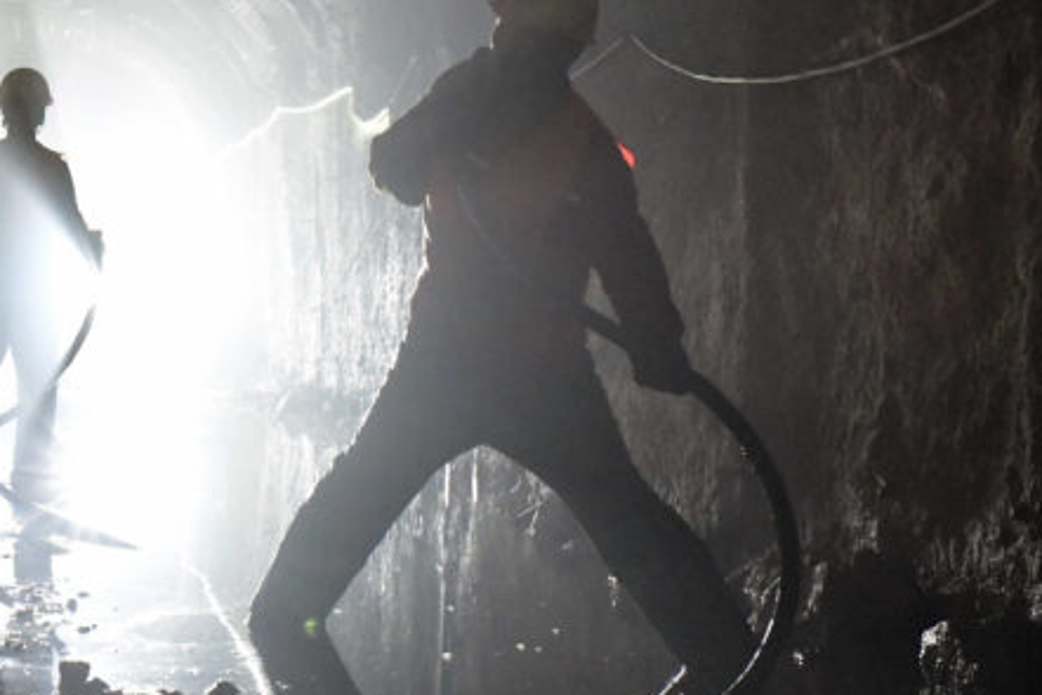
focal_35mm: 81
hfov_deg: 24.0
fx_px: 2345
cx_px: 24
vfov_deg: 16.8
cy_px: 232
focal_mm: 35
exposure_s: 1/100
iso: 18000
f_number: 7.1
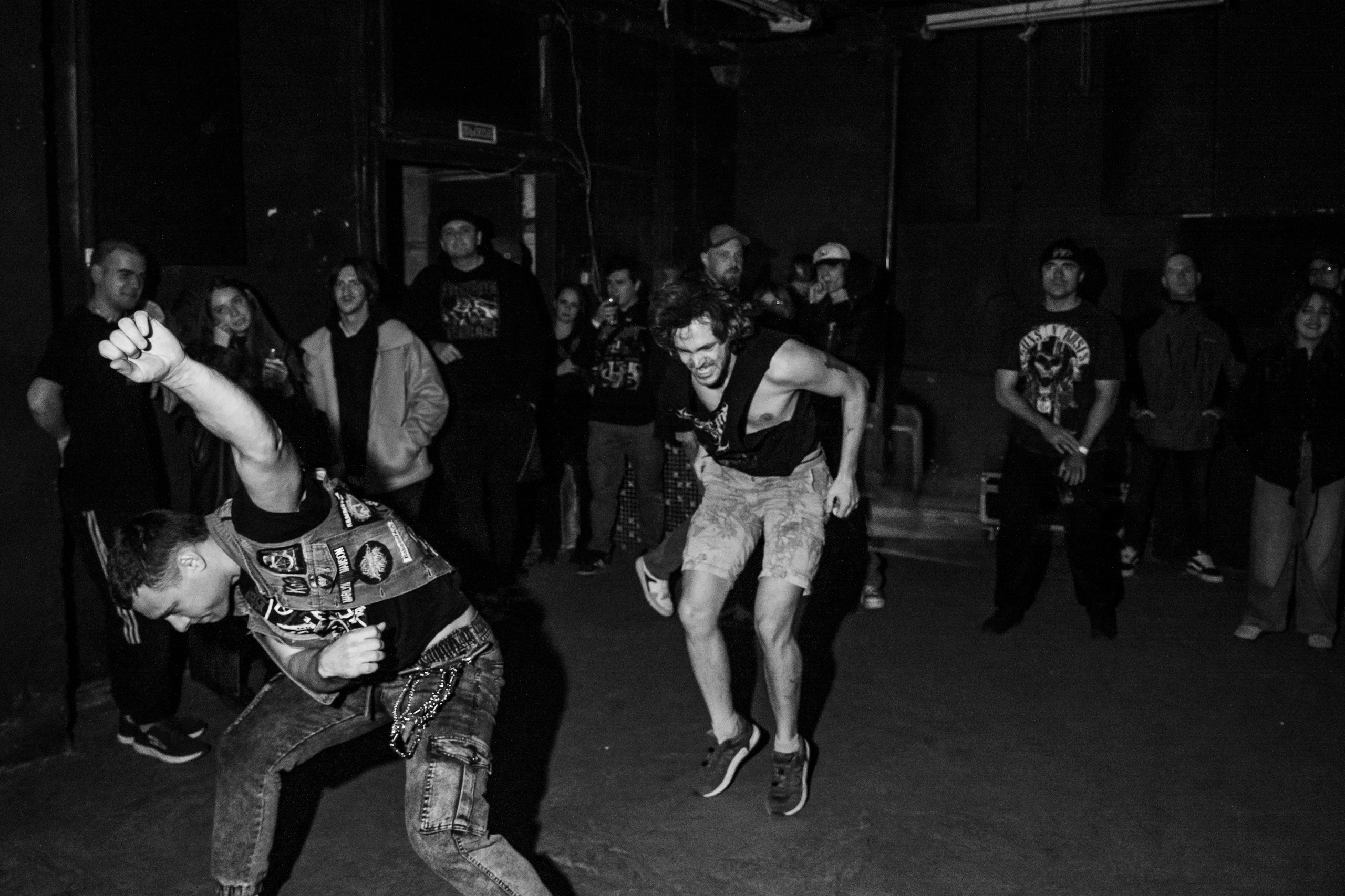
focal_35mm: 31
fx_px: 1155
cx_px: 602
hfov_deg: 60.3
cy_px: 401
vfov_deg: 42.3
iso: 500
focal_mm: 28
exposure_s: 1/15
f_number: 5
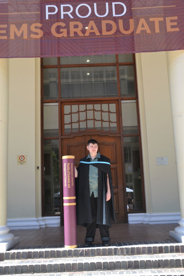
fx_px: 299
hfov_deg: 34.2
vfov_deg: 49.6
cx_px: 92
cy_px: 138
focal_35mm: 39
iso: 140
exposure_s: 1/125
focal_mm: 26
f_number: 5.6
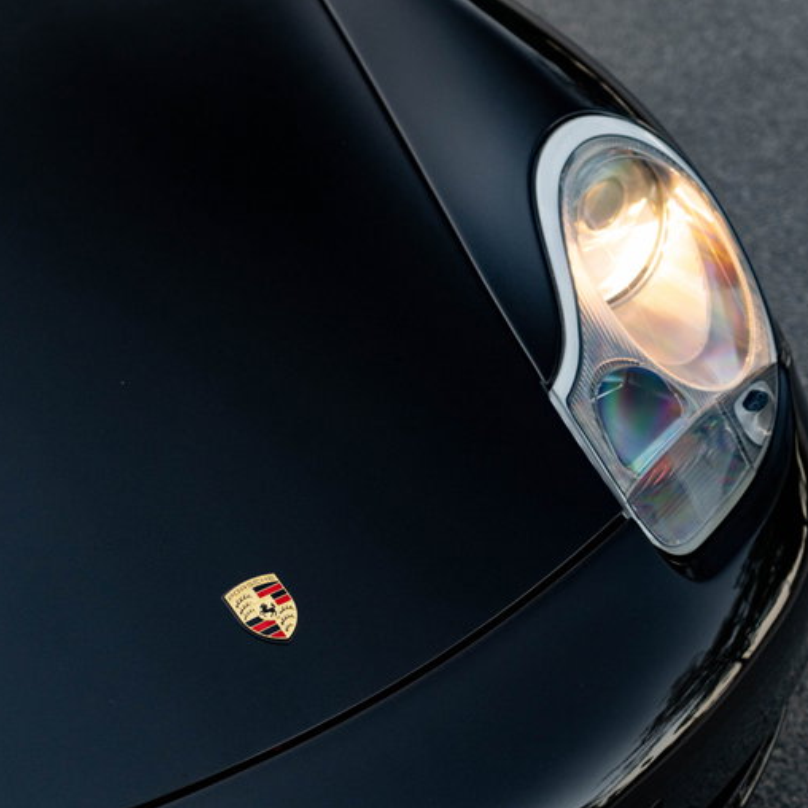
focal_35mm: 86
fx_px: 2271
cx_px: 449
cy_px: 404
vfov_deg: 20.2
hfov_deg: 20.2
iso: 2000
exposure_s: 1/125
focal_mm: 67
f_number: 4
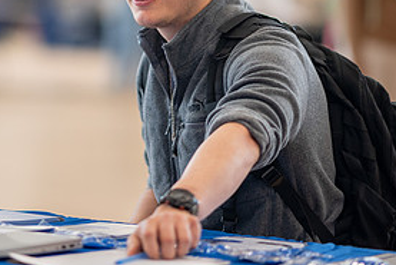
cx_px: 140
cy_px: 15
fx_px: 2652
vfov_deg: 5.7
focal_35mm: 241
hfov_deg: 8.5
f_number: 1.4
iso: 160
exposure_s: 1/160
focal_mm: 105
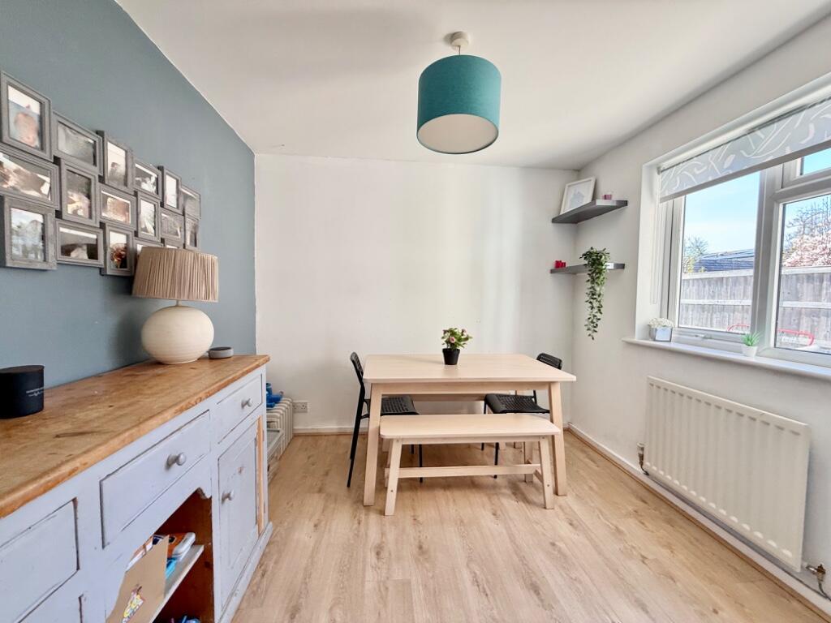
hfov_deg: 102.1
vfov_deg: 85.7
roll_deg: -0.5
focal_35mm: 14
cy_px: 312
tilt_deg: -1.4
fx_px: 336
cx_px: 416
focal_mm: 2.22
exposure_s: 1/99
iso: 64
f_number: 2.2
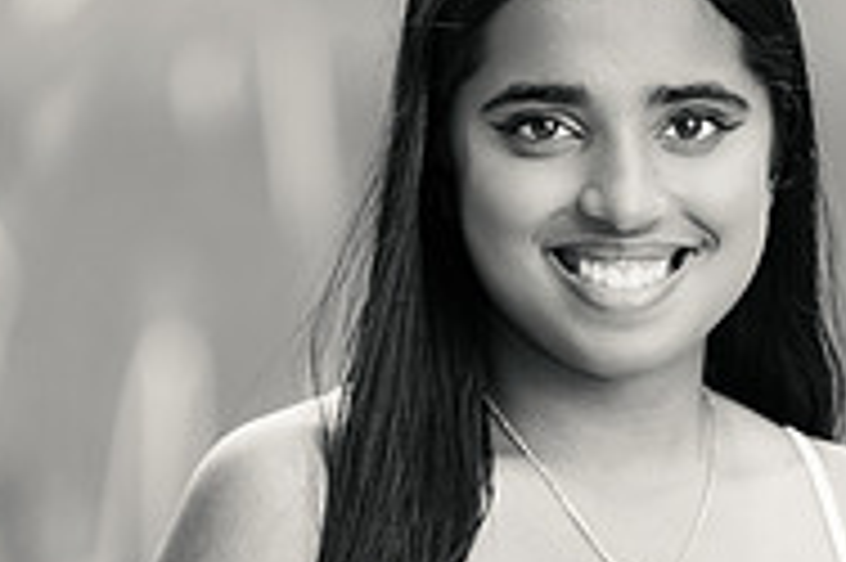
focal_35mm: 383
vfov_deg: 3.6
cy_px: 486
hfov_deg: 5.4
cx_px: 644
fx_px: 8992
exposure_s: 1/500
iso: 1000
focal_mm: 160
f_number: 3.2
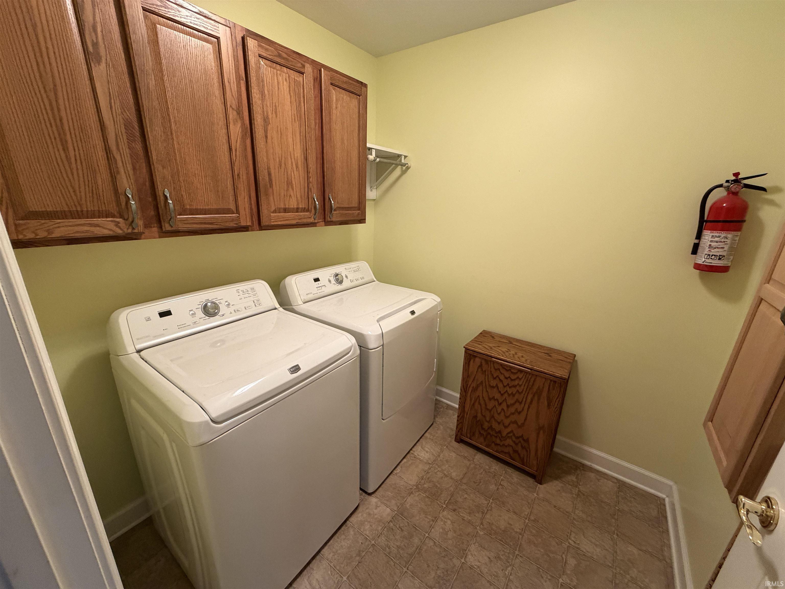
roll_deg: -2.0
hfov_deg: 102.1
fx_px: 317
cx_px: 392
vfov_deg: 85.7
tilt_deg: -17.8
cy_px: 294
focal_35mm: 14
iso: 320
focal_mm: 2.22
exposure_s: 1/60
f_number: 2.2
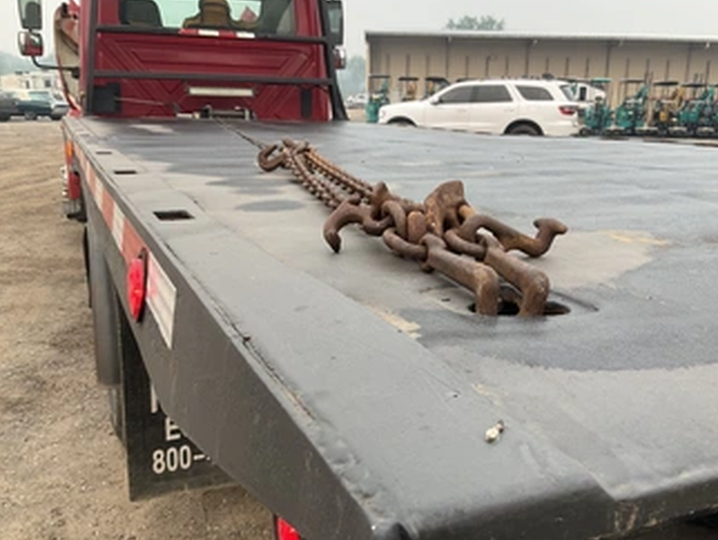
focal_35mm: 36
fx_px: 747
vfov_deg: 39.6
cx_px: 401
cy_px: 301
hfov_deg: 51.2
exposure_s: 1/215
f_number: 1.8
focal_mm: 3
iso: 20
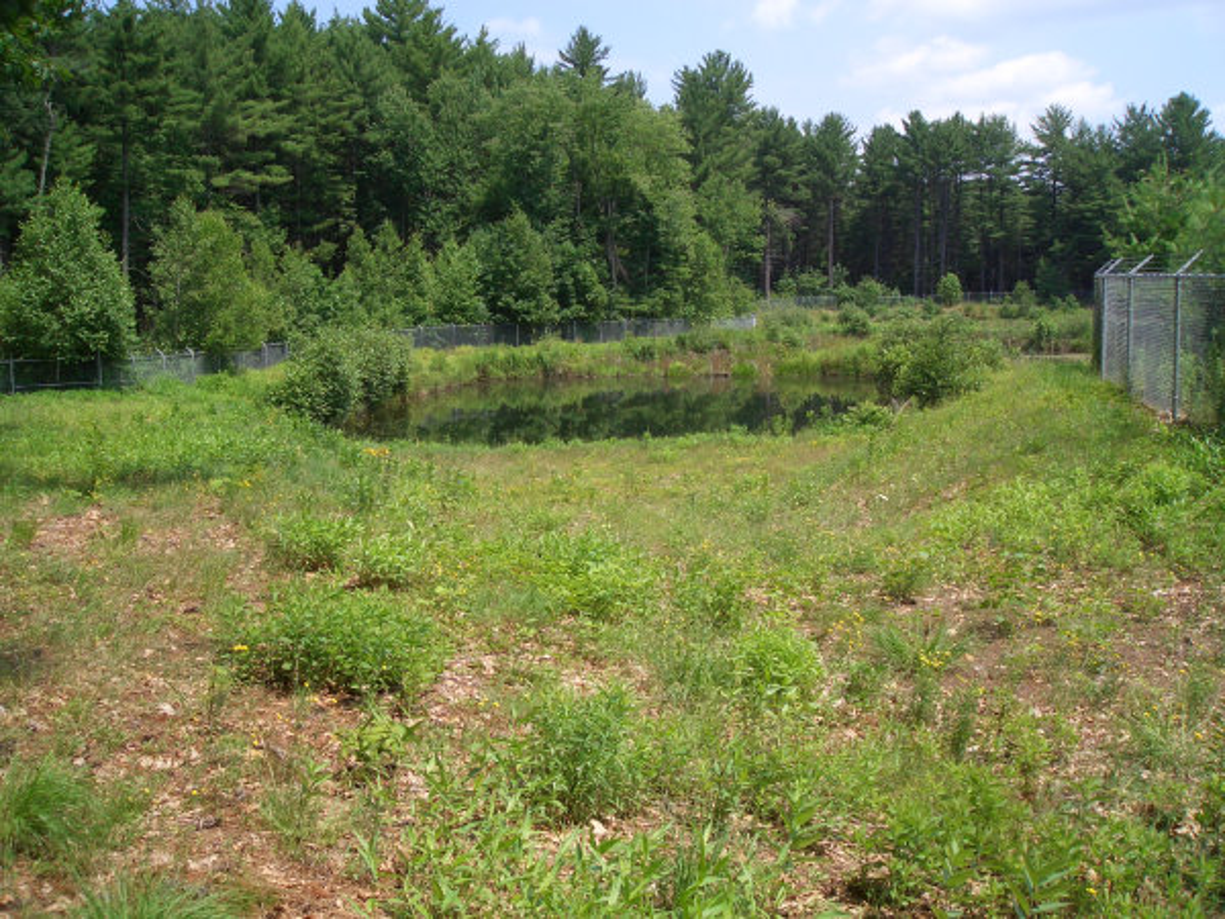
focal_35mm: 36
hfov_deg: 51.4
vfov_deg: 39.7
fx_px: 1274
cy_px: 460
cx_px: 612
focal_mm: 4.8
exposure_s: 1/400
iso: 50
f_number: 4
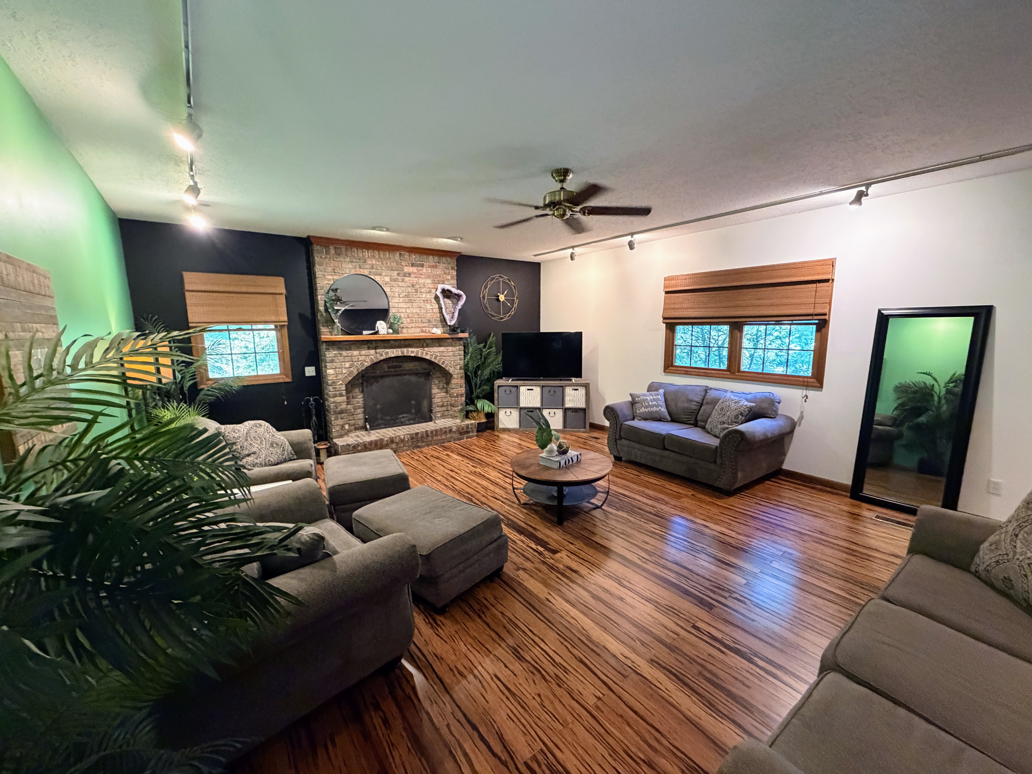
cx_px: 516
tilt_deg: -9.0
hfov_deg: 102.1
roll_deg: +0.4
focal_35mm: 14
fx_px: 417
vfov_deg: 85.7
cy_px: 387
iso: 640
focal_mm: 2.22
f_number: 2.2
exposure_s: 1/60
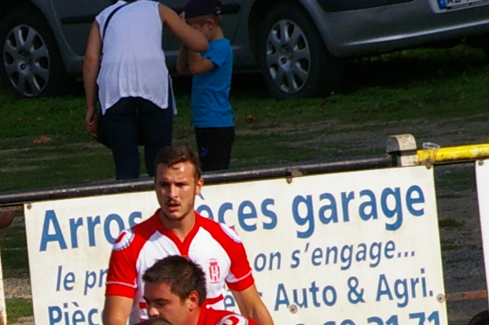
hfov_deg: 1.4
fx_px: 20674
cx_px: -99
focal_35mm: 1524
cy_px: 446
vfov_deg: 0.9
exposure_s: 1/750
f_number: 9.5
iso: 400
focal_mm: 210
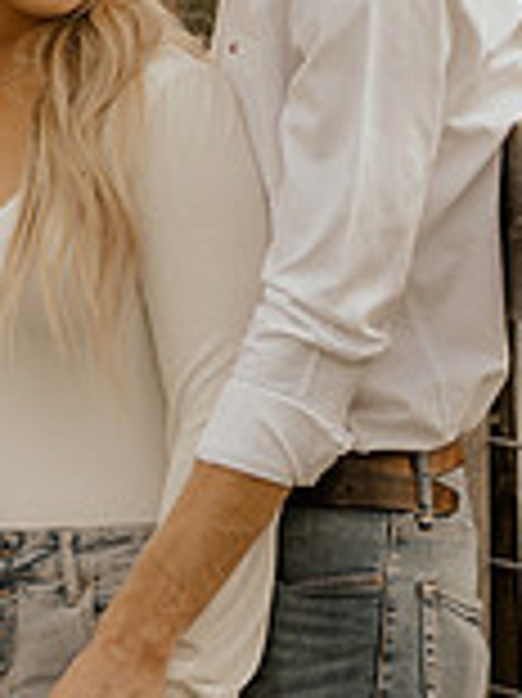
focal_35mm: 355
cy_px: -113
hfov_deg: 4.2
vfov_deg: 5.6
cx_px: 148
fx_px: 7148
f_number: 1.8
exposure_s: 1/1250
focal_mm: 85
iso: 100
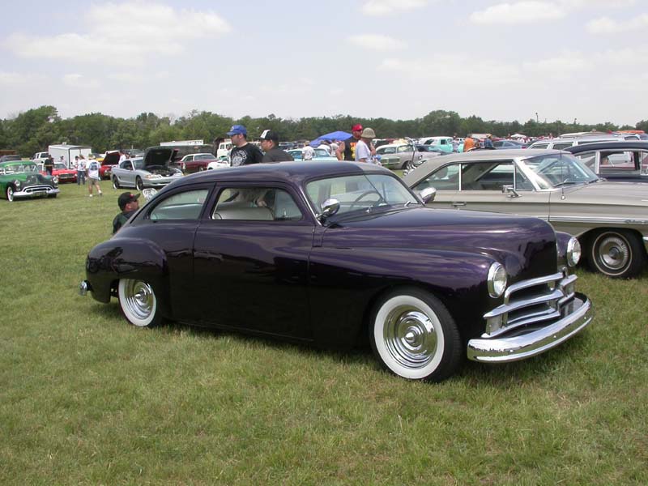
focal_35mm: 38
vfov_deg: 37.7
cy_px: 243
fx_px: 711
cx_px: 324
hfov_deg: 49.0
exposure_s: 1/287
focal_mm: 7.85
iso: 100
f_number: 6.7
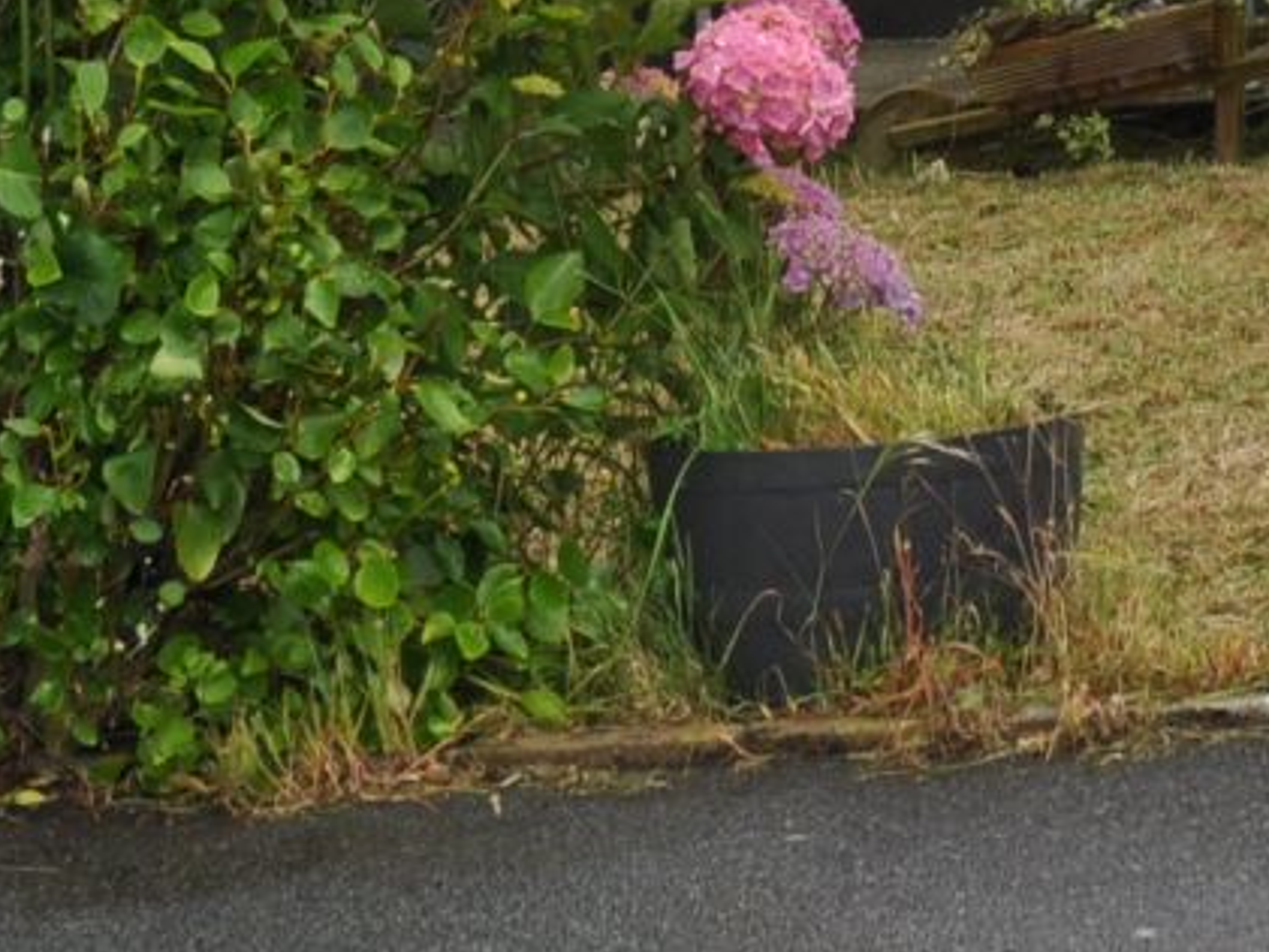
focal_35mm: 126
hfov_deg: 15.2
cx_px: 1438
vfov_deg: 11.5
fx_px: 4620
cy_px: -295
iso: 200
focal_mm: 18
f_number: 9
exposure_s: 1/200
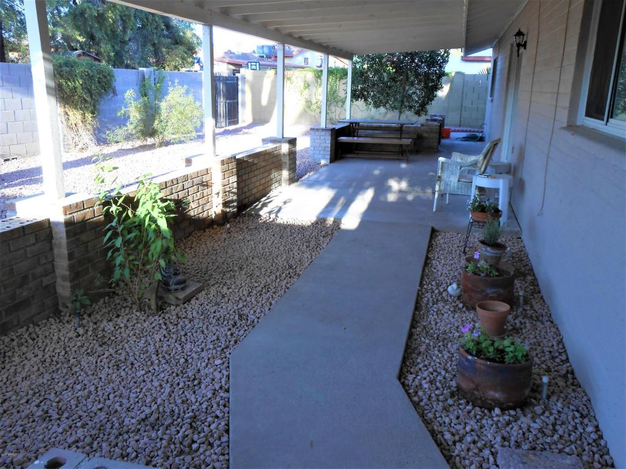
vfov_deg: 46.8
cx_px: 313
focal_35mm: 30
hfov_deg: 60.0
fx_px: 543
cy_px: 234
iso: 80
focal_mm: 5.3
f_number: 3.8
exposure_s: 1/80
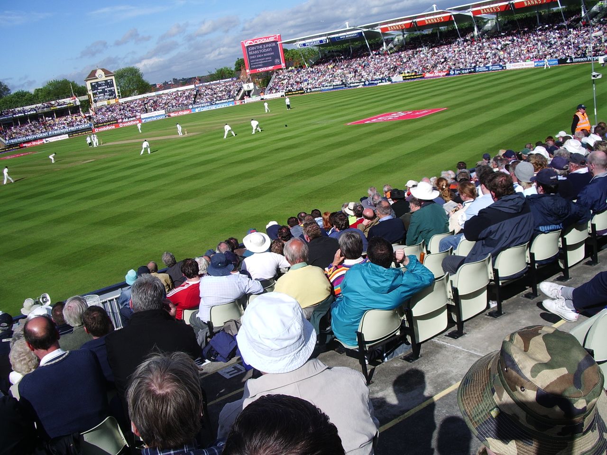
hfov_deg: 52.6
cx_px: 304
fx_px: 614
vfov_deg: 40.7
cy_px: 228
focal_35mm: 35
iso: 50
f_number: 4.3
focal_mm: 5.8
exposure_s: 1/640
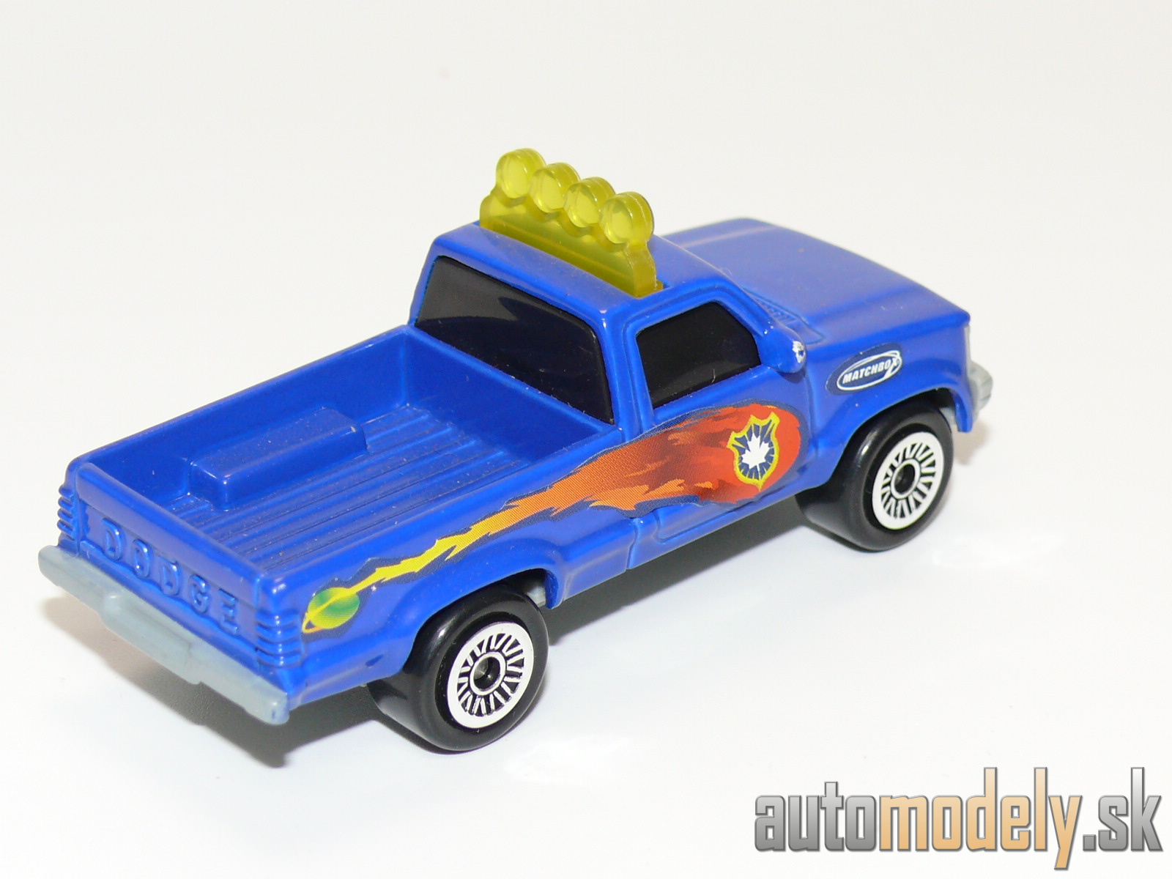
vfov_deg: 14.5
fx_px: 3453
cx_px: 586
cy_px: 440
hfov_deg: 19.3
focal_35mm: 102
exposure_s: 1/30
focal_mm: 13.3
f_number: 4
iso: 100
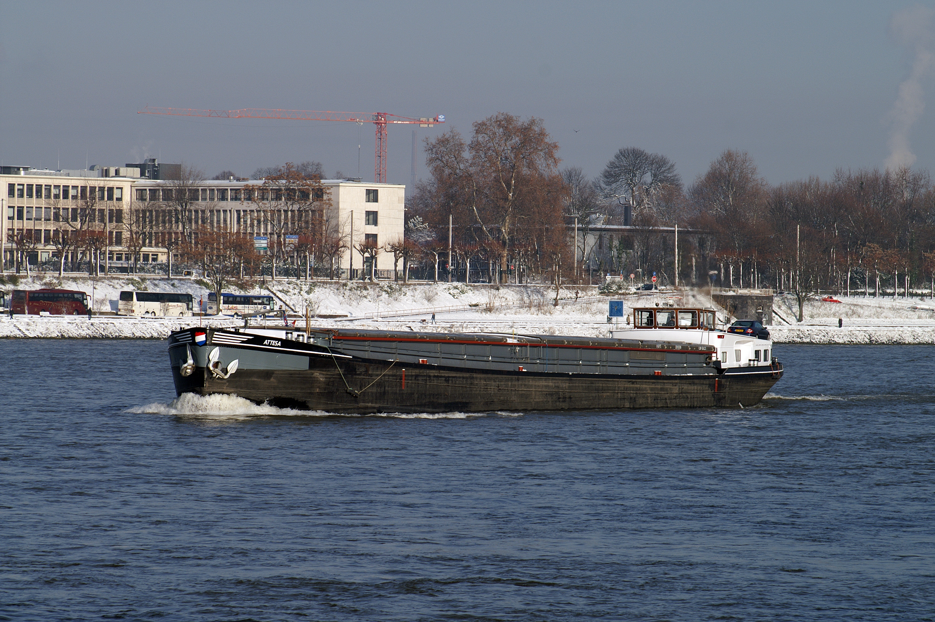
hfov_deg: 9.2
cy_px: 311
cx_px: 468
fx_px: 5839
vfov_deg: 6.1
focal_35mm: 225
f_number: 11
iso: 100
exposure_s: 1/300
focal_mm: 150
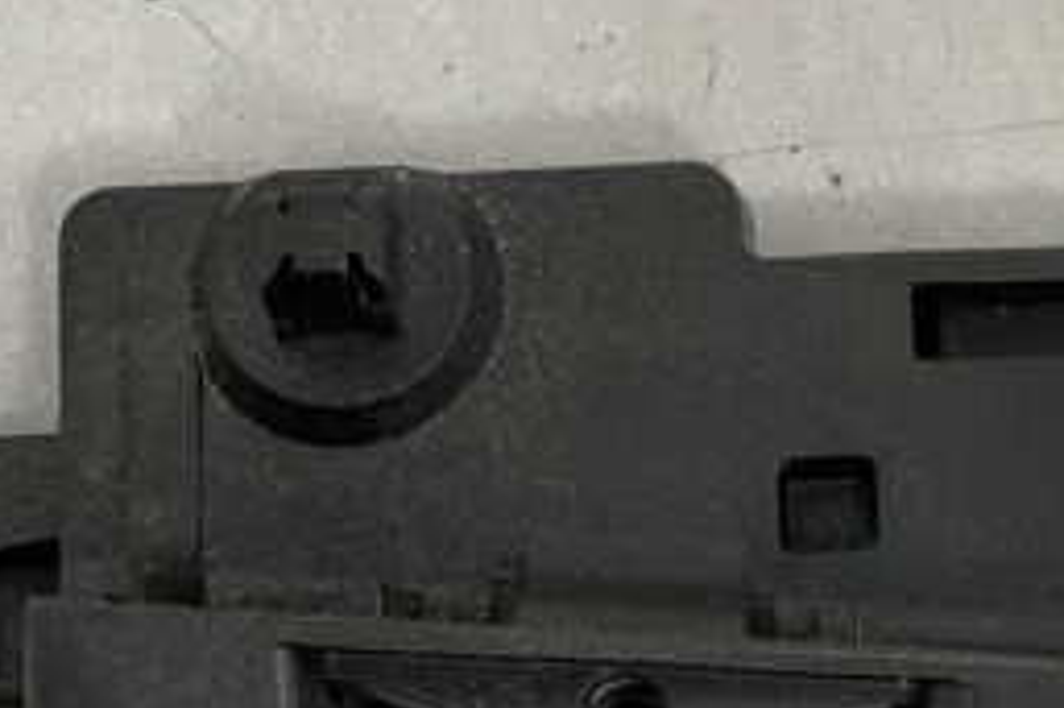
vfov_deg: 8.3
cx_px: 642
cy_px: 352
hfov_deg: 12.4
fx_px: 4903
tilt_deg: -82.8
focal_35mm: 166
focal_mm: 7.5
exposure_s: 1/50
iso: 160
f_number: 2.2
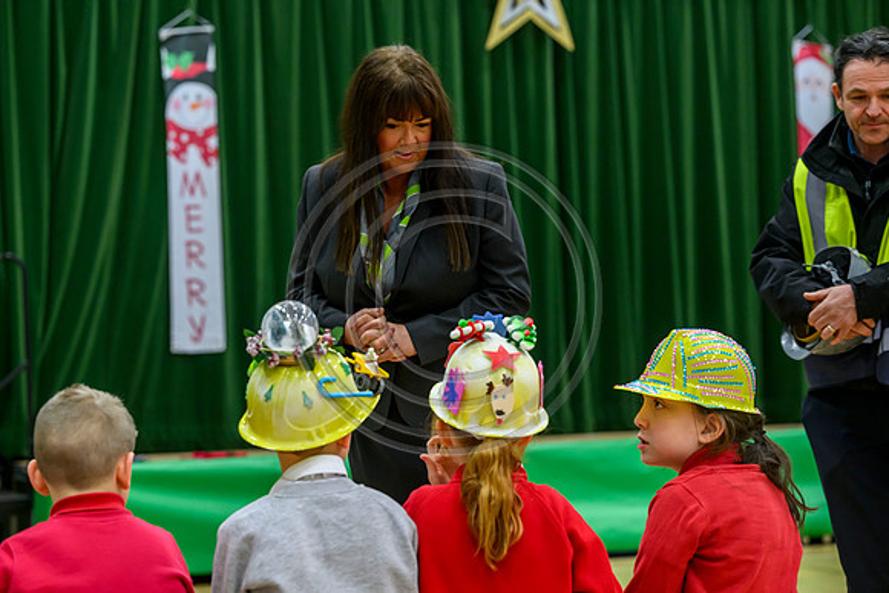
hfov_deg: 22.9
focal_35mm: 89
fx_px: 2198
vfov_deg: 15.4
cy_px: 296
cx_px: 444
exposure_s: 1/200
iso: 2500
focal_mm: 89
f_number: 4
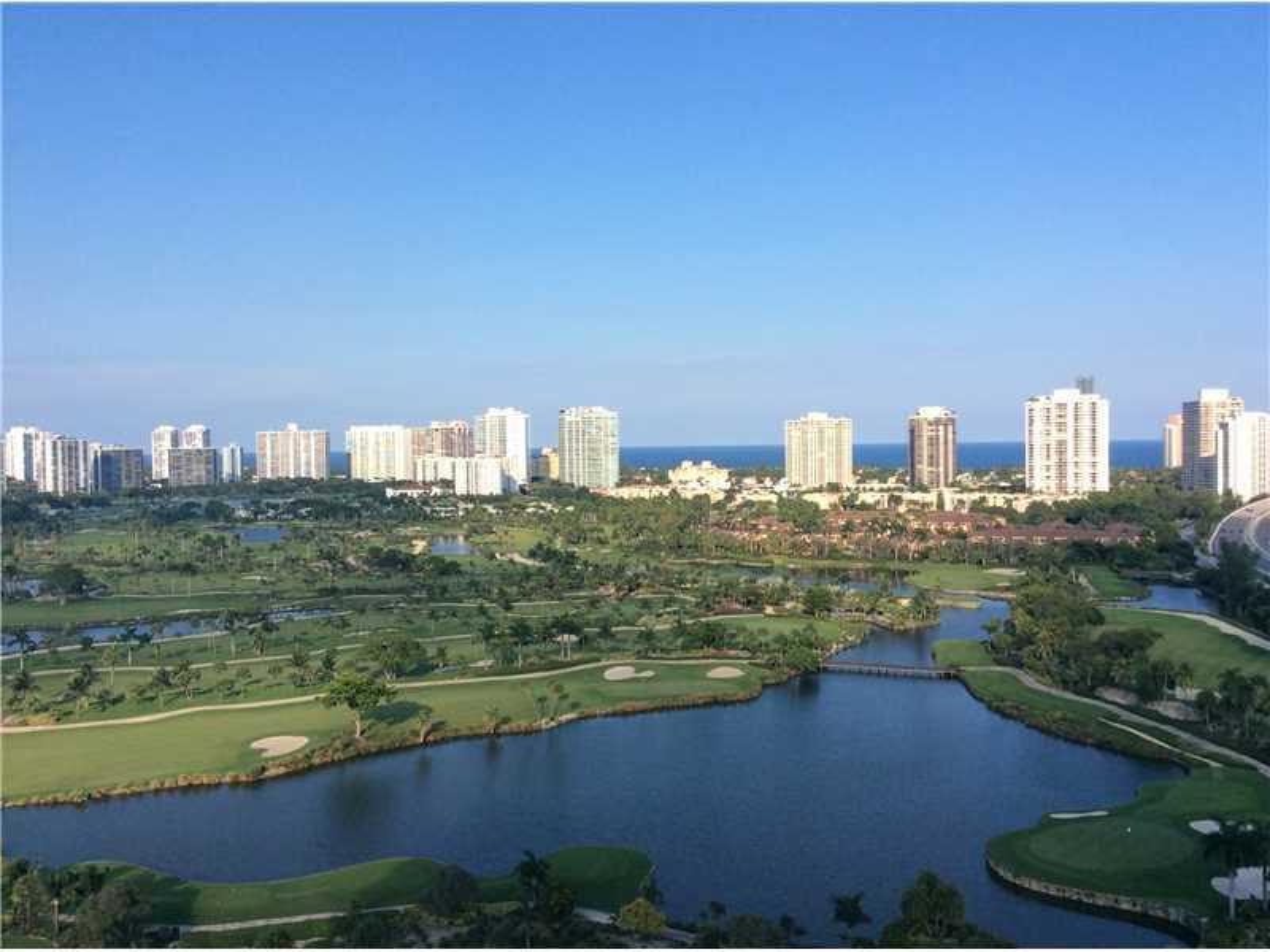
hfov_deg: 56.8
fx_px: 1174
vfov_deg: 44.2
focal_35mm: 32
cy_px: 476
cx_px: 635
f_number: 2.4
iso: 32
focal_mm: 3.3
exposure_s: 1/1144
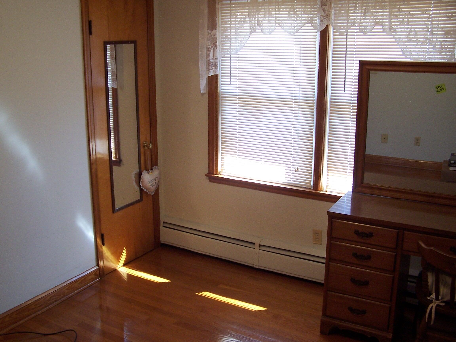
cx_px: 228
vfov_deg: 37.7
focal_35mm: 38
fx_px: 501
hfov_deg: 49.0
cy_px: 171
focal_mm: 6.3
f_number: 2.8
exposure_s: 1/20
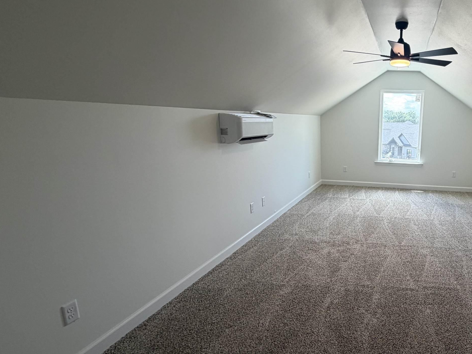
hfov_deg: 67.8
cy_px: 185
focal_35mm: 23
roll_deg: -1.2
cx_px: 369
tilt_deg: -11.9
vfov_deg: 58.8
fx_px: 314
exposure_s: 1/120
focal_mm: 2.22
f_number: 2.2
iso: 50
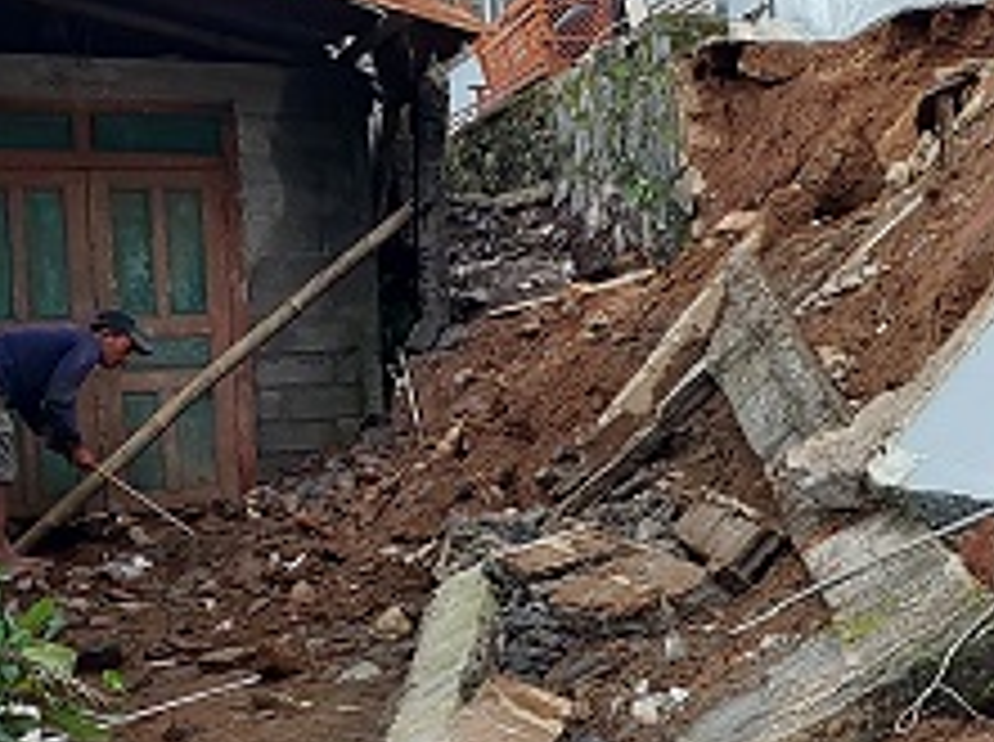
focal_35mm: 73
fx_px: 2093
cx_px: 1048
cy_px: 474
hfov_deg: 25.1
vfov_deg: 20.1
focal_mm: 5.06
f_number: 1.8
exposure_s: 1/100
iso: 32
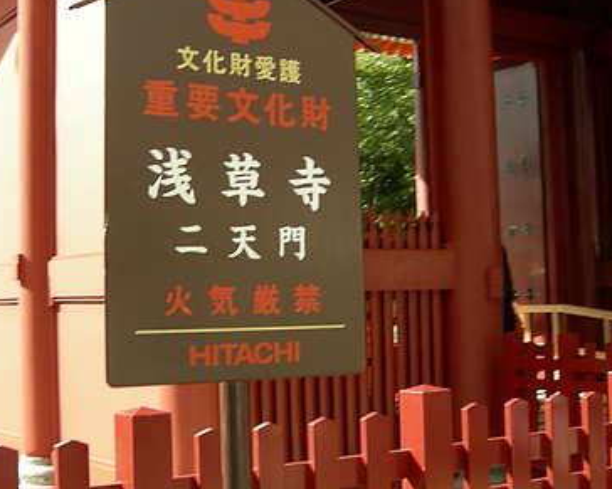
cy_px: 197
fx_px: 1050
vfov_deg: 26.2
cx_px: 266
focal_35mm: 58
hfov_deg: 32.4
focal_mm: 7.5
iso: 64
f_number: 4.3
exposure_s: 1/130
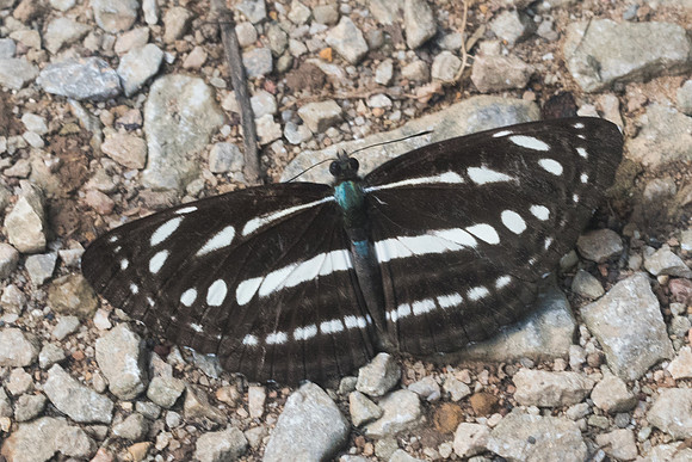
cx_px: 388
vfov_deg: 2.2
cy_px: 257
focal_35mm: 614
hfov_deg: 3.4
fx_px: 11810
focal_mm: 150
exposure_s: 1/200
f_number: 10
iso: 1000
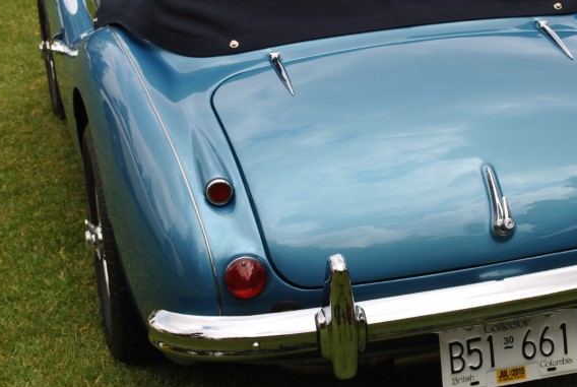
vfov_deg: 17.9
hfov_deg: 26.5
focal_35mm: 76
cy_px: 104
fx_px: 1220
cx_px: 360
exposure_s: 1/200
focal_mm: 32
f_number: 7.1
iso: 100
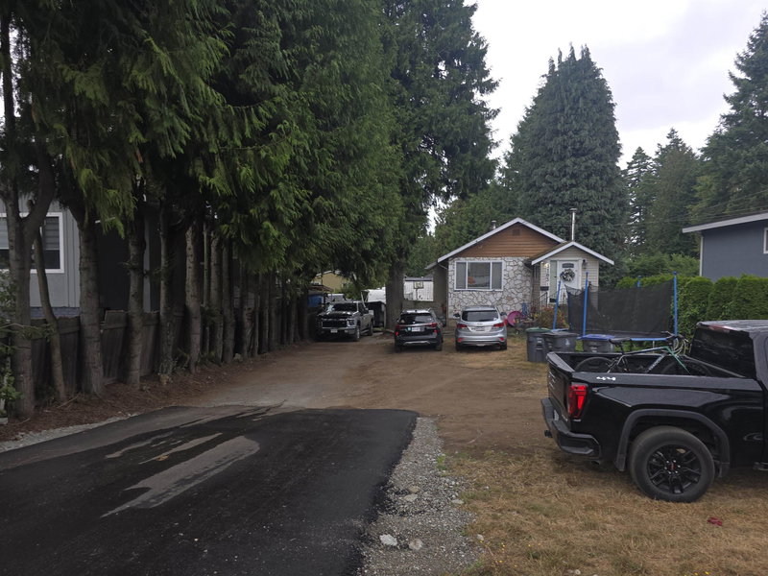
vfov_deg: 58.9
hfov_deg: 73.9
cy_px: 288
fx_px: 510
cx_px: 384
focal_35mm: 23
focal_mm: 6.3
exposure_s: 1/134
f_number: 1.7
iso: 12
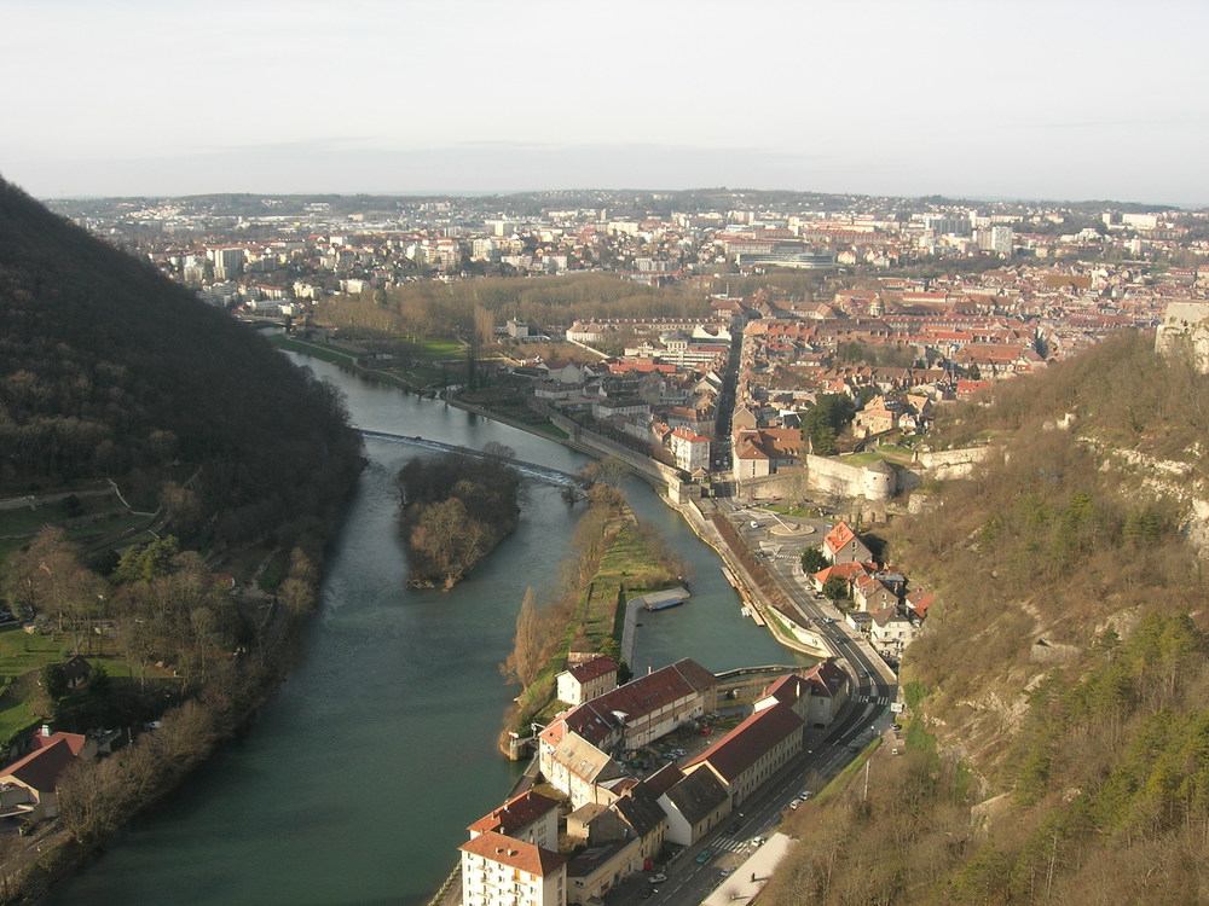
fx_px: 1327
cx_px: 604
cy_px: 453
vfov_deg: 37.7
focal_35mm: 38
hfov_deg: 49.0
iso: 64
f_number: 4.8
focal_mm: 7.8
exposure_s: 1/307
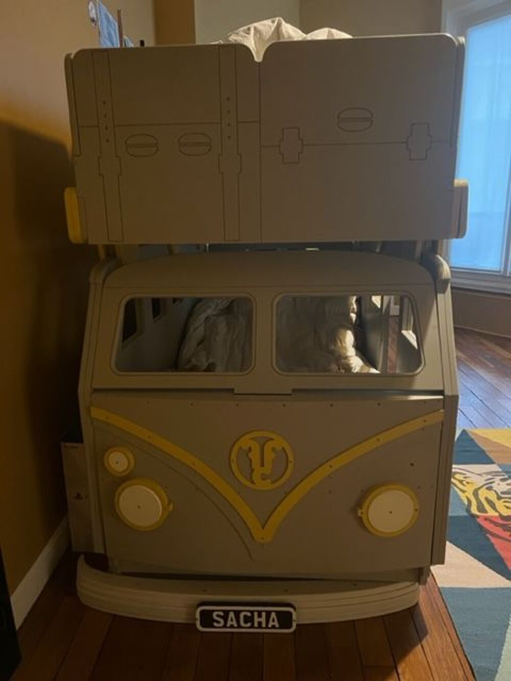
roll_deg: +1.6
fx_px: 512
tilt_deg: -14.2
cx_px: 256
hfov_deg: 53.1
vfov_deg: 67.3
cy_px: 340
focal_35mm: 26
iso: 800
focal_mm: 5.7
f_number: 1.5
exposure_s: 1/25
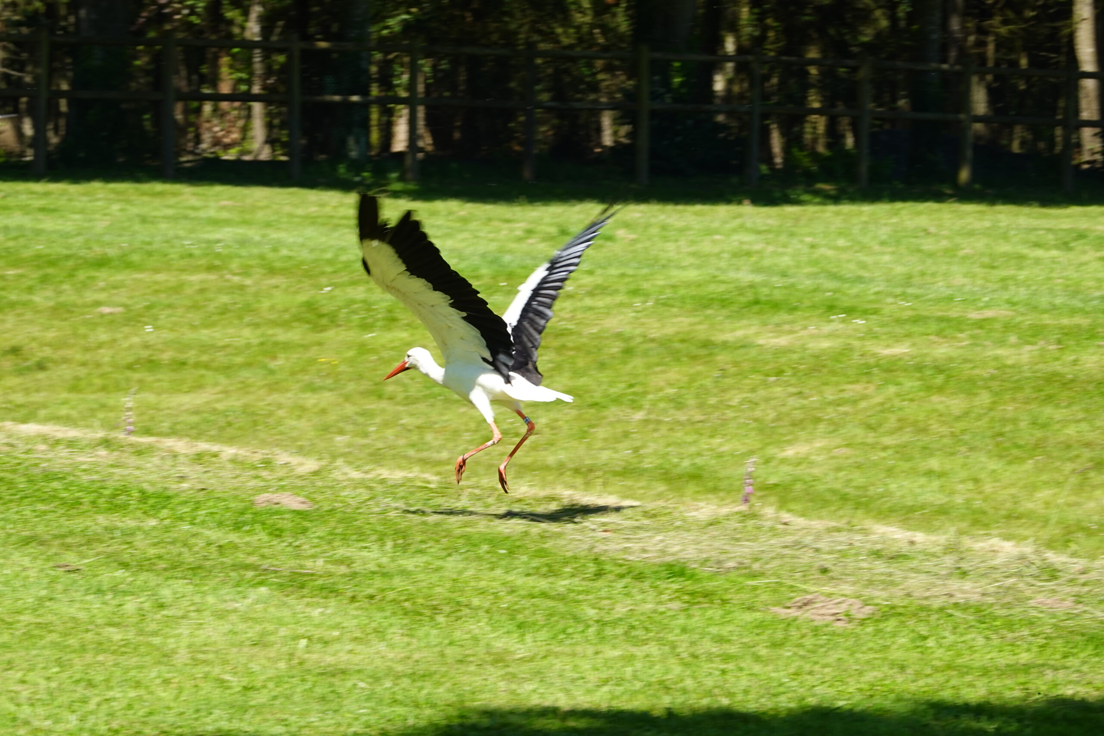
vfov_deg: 6.9
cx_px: 552
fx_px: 6133
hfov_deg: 10.3
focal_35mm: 200
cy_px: 368
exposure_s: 1/250
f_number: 5.6
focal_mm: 72
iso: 100
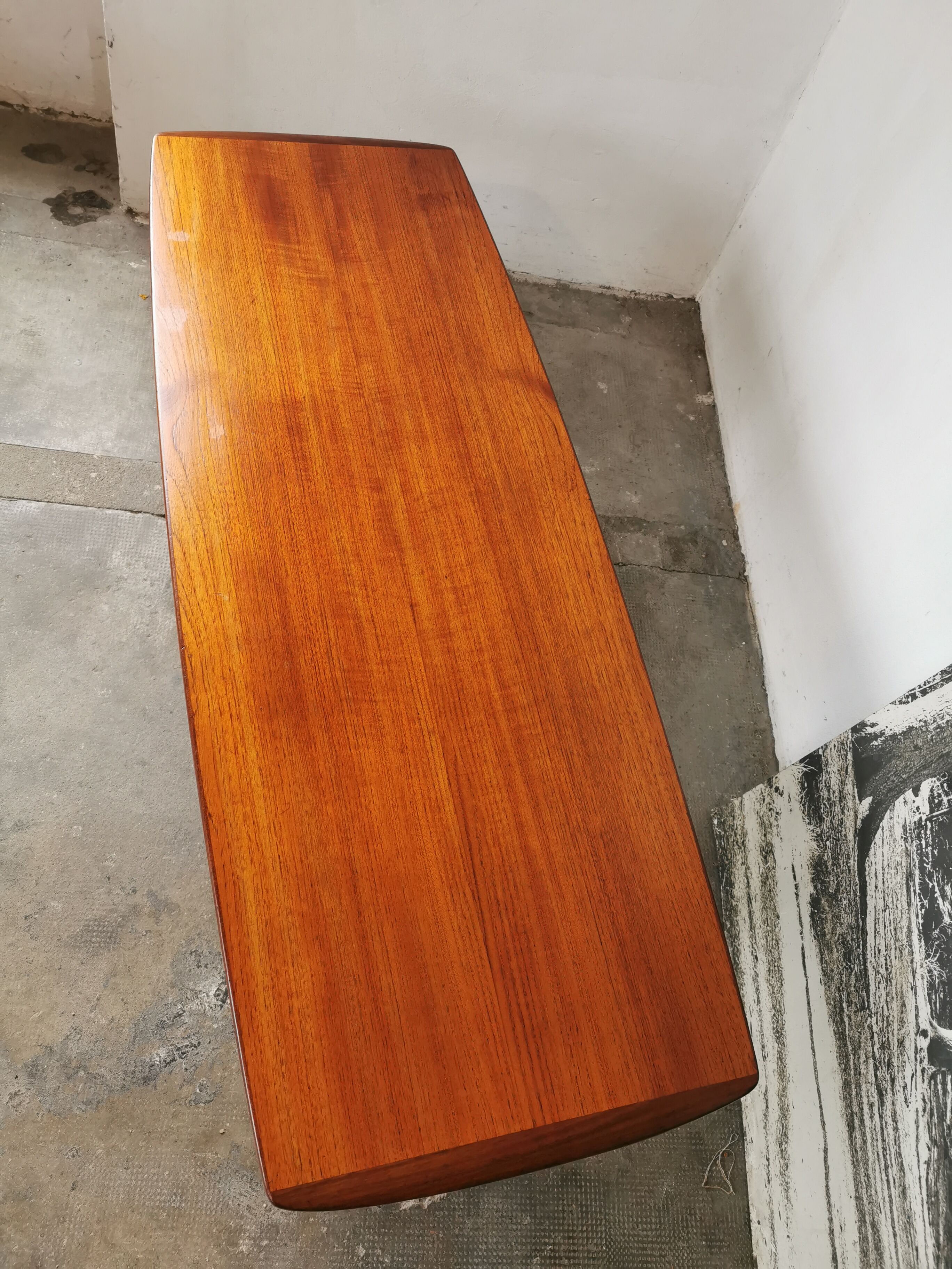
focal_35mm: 27
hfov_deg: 51.4
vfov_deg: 65.3
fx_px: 990
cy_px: 634
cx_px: 476
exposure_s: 1/50
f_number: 1.6
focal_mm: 5.56
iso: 125
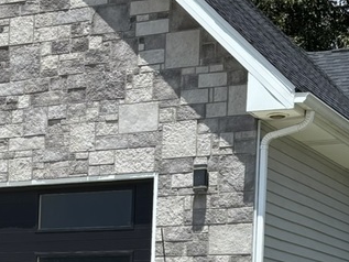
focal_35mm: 118
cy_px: 405
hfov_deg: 16.3
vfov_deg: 11.9
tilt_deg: -3.6
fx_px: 1190
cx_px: -2
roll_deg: -0.7
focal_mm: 5.96
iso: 50
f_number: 1.6
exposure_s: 1/3788
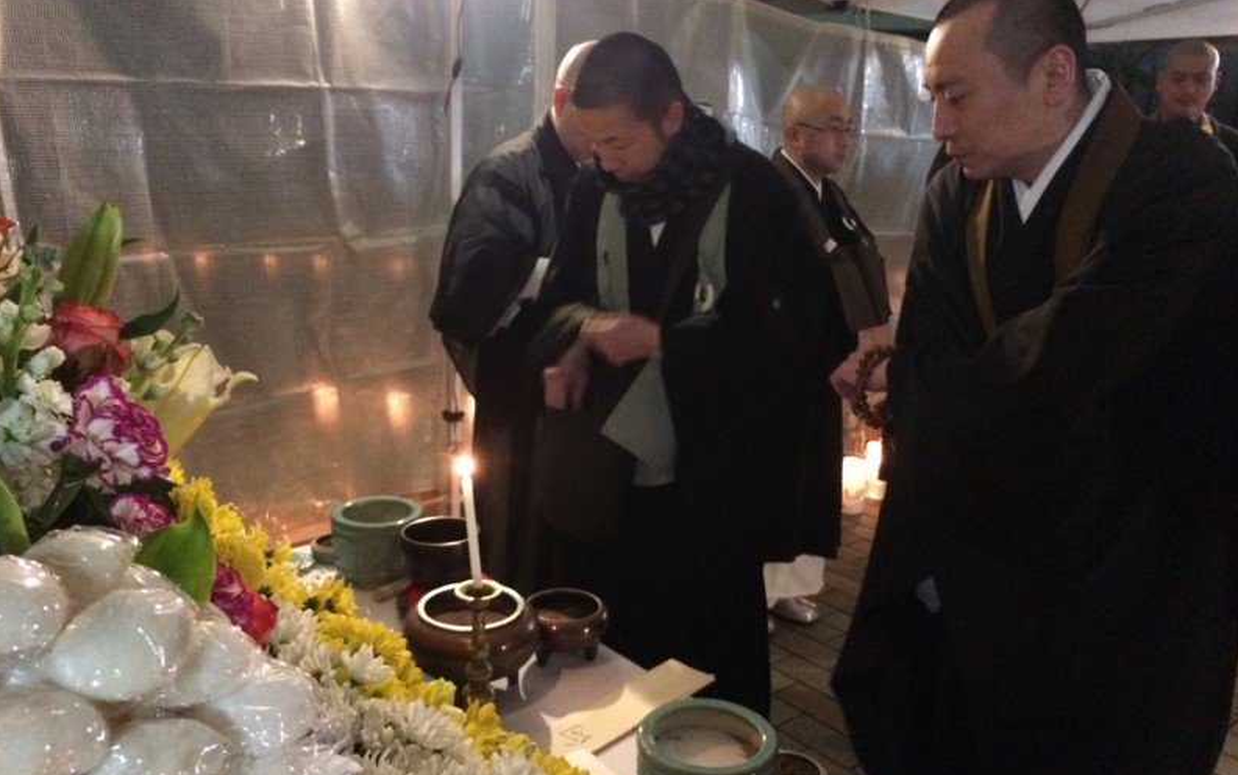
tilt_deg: -13.5
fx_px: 1046
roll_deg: -0.7
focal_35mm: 31
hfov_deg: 61.2
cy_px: 386
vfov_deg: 40.6
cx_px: 618
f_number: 2.2
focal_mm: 4.15
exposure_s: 1/15
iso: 640
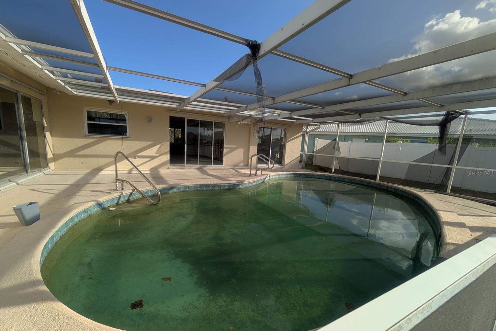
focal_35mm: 13
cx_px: 239
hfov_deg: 108.3
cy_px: 173
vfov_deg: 85.4
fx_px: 179
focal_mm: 2.02
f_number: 1.7
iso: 55
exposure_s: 1/3663
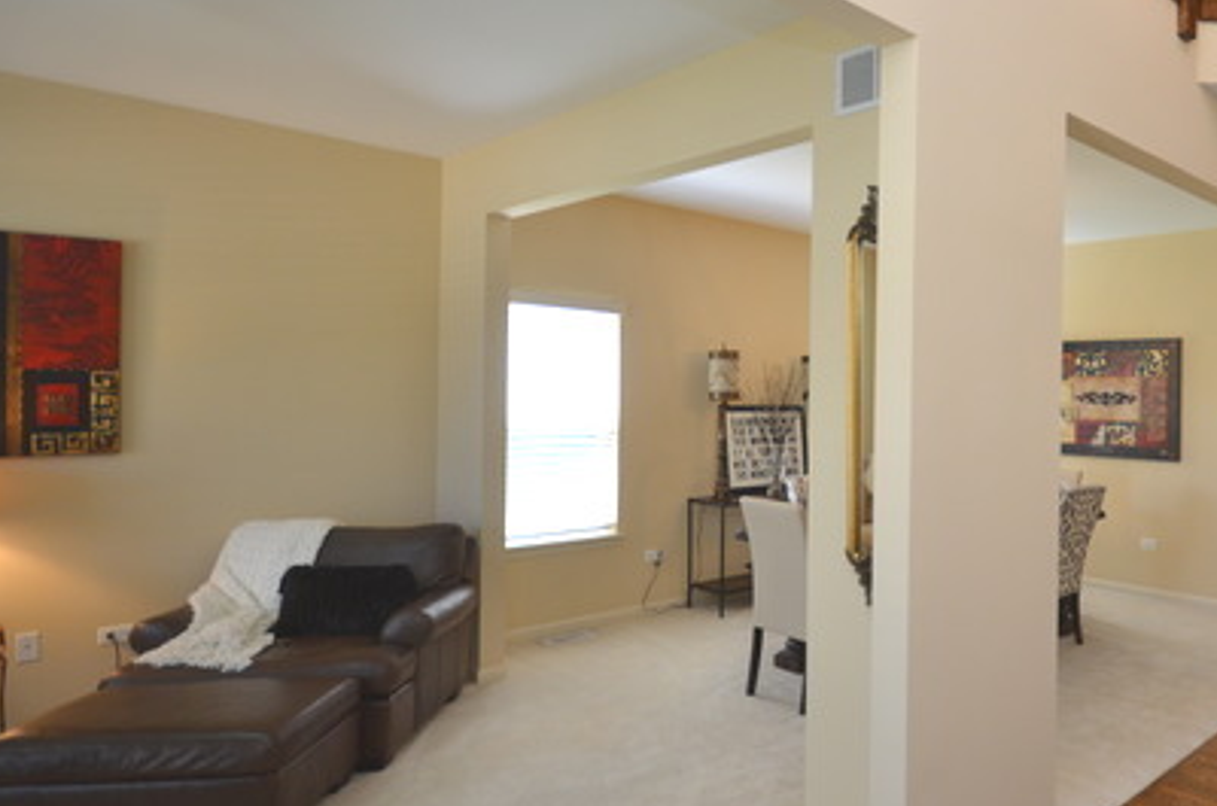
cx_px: 949
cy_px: 392
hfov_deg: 67.8
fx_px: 810
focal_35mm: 24
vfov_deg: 52.9
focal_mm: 10
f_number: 4
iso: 500
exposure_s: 1/60
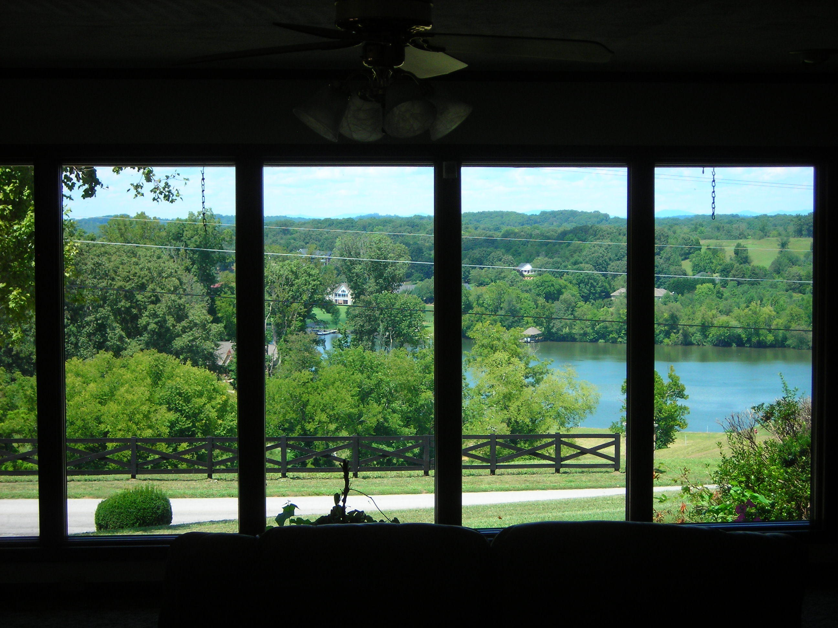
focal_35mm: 65
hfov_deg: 29.8
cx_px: 419
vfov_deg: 22.6
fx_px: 1574
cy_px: 314
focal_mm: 10.8
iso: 50
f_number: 3.9
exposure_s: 1/223
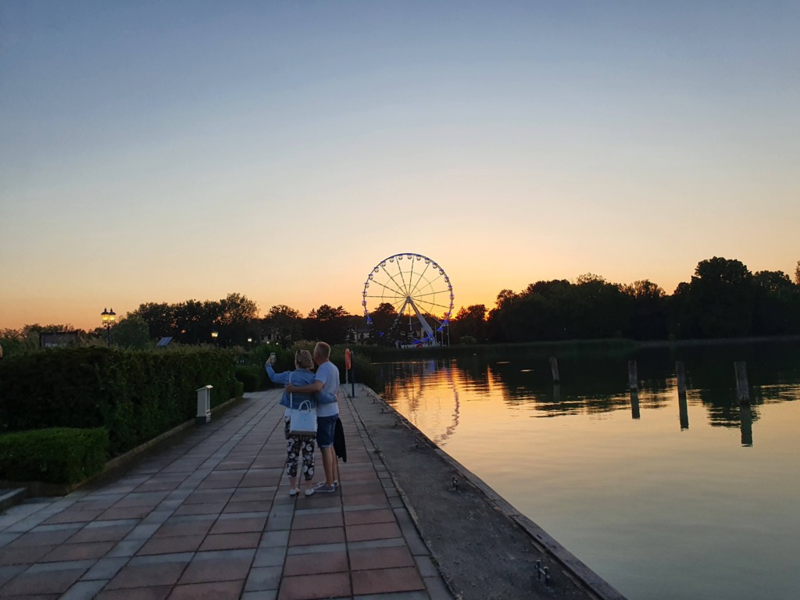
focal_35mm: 26
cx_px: 400
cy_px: 300
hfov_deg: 67.3
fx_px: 601
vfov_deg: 53.1
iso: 50
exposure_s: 1/239
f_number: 2.4
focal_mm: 4.32
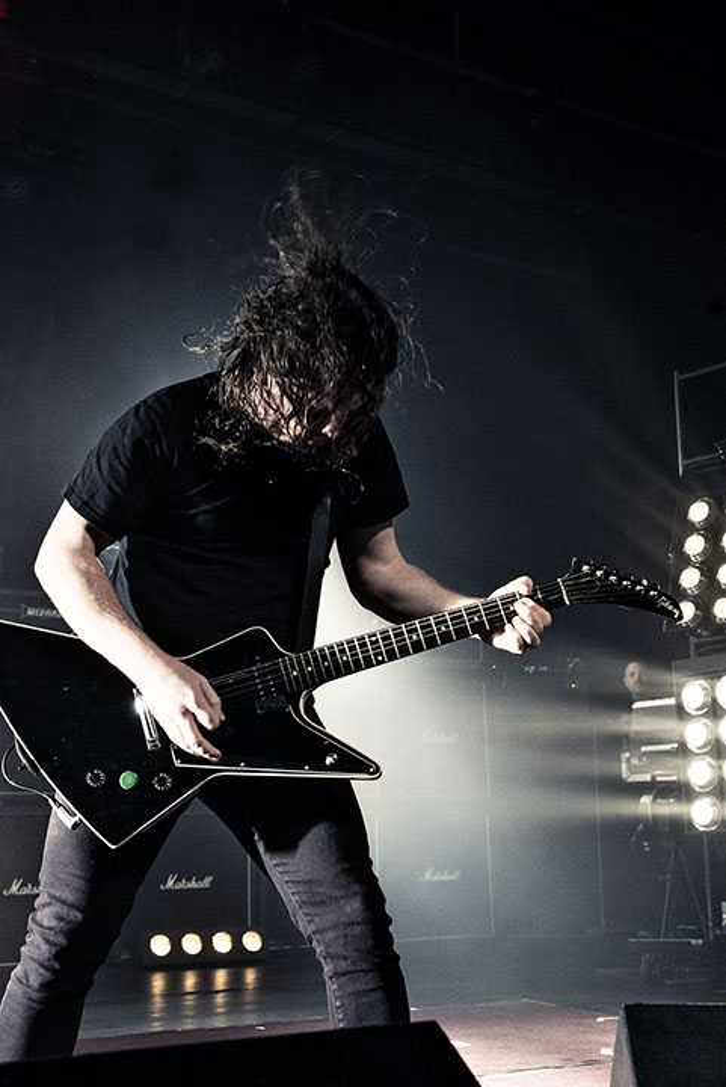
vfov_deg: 44.5
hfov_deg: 30.6
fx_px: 1329
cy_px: 544
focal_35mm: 44
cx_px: 363
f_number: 6.3
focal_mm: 44
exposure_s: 1/320
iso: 4000
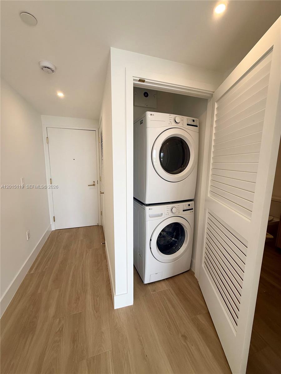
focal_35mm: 14
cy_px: 187
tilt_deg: -10.4
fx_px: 152
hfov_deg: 85.7
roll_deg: -1.7
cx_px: 140
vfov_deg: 102.1
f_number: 2.2
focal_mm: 2.22
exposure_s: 1/120
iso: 80
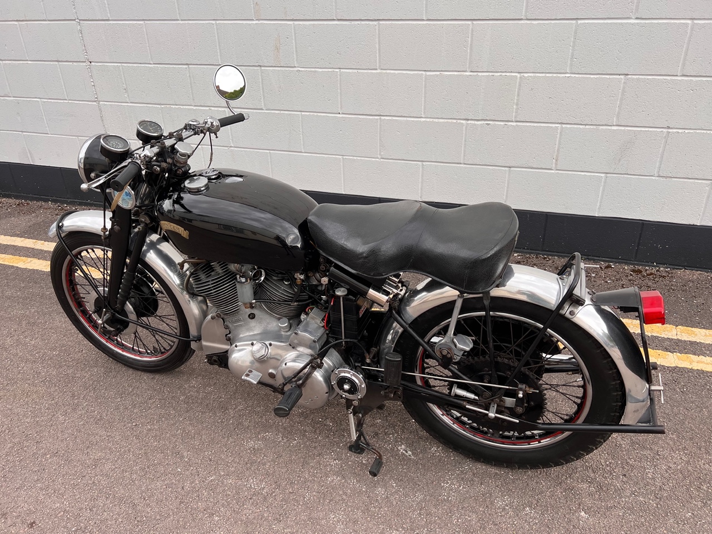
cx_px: 356
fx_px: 535
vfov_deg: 53.1
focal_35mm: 26
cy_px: 267
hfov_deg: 67.3
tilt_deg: -28.5
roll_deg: +3.0
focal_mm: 5.7
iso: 50
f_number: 1.5
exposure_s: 1/552
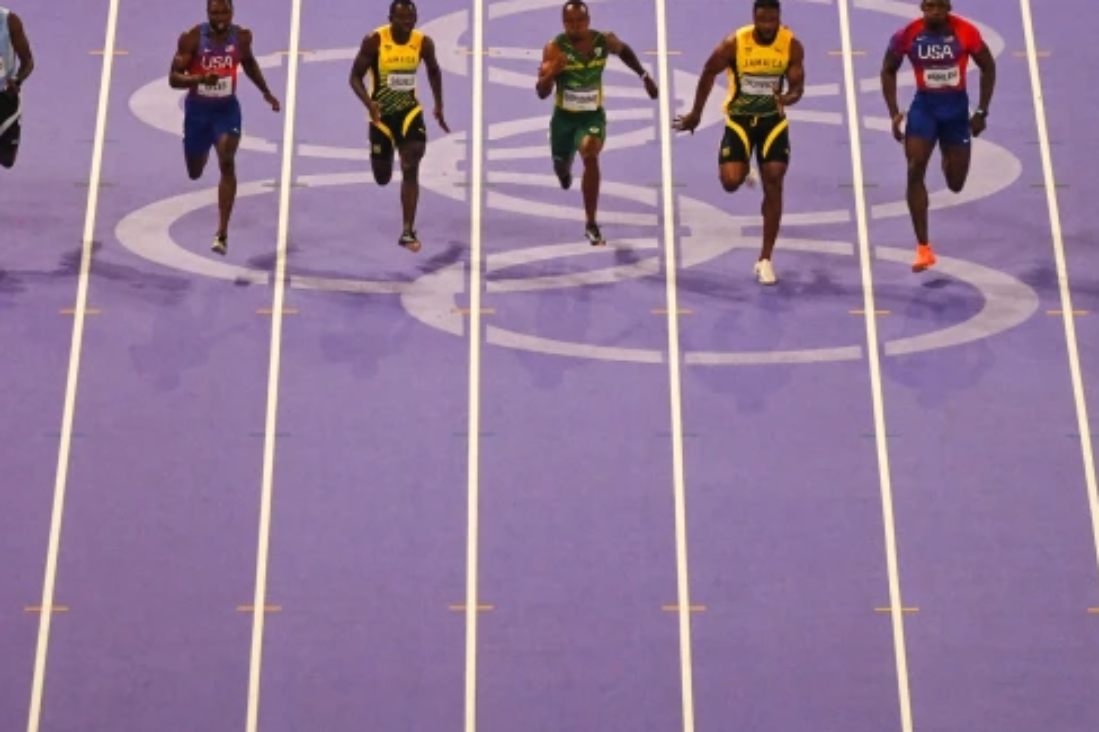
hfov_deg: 4.5
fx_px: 14068
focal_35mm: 461
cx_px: 513
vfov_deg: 3.0
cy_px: 180
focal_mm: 300
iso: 800
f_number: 4
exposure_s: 1/1000
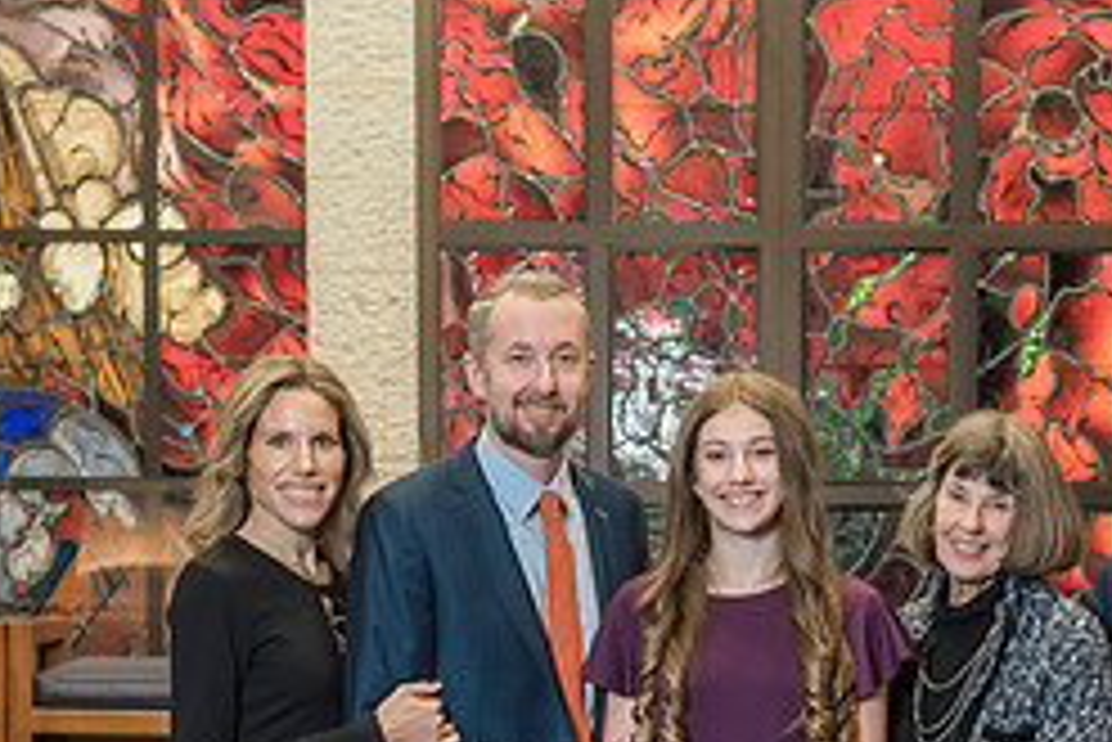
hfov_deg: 21.7
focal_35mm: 93
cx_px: 800
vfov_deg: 14.5
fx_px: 2874
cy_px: 763
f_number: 4
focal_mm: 38
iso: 1250
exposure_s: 1/100
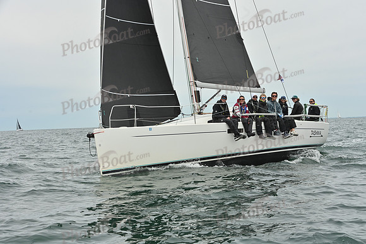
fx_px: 712
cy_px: 122
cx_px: 183
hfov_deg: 28.8
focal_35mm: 70
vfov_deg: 19.5
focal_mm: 70
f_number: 8
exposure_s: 1/1000
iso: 320
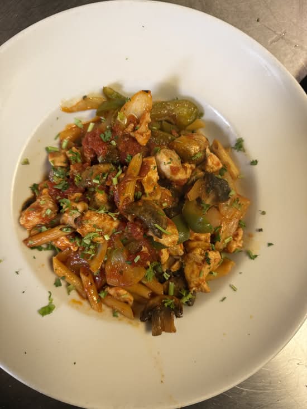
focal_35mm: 24
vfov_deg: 71.6
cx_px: 154
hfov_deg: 56.8
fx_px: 284
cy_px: 204
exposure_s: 1/60
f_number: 1.78
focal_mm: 6.76
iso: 320
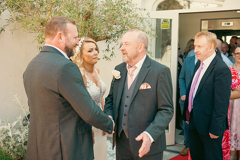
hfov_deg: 48.4
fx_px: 267
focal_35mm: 40
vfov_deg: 33.4
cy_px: 80
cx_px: 120
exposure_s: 1/250
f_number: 3.5
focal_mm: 40
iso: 160
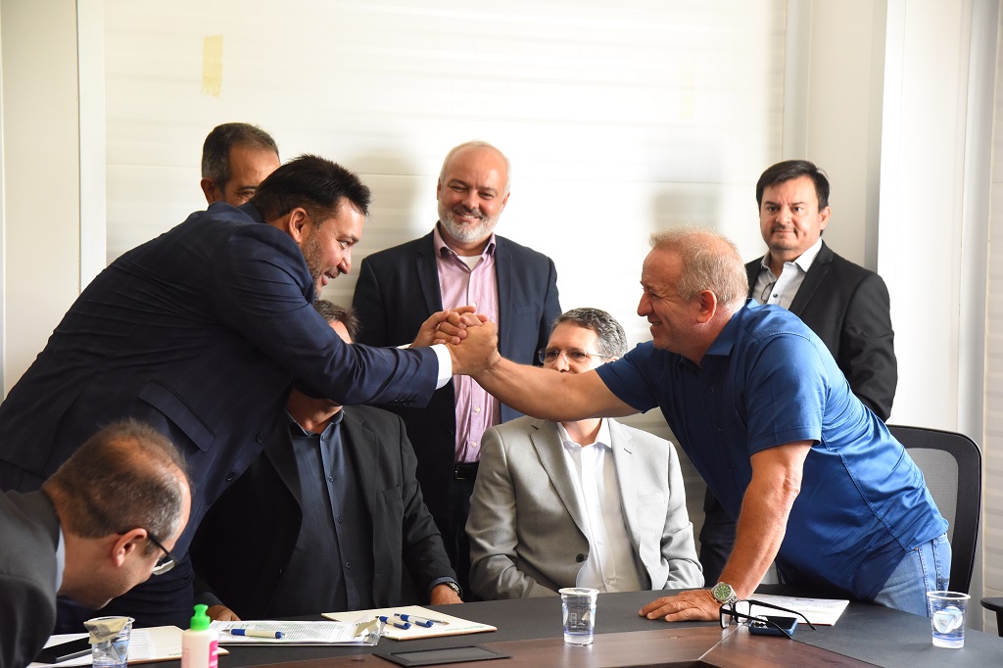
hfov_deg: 26.0
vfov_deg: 17.5
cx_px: 502
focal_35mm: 78
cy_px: 334
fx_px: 2172
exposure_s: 1/250
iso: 4000
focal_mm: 78
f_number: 5.6
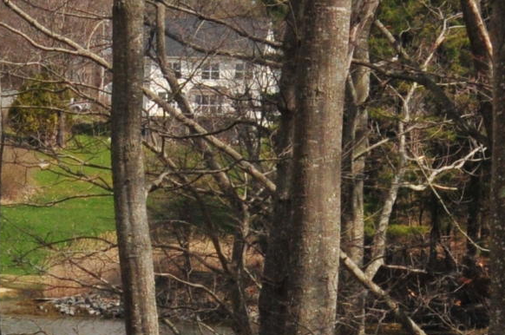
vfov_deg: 5.8
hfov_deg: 8.6
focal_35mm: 232
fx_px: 3249
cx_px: -348
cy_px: 503
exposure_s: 1/800
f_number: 14
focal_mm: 30
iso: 640
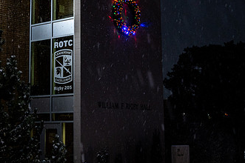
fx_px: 517
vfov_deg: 17.8
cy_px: 36
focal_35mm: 76
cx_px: 80
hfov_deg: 26.5
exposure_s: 1/60
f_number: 4
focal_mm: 38
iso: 1250
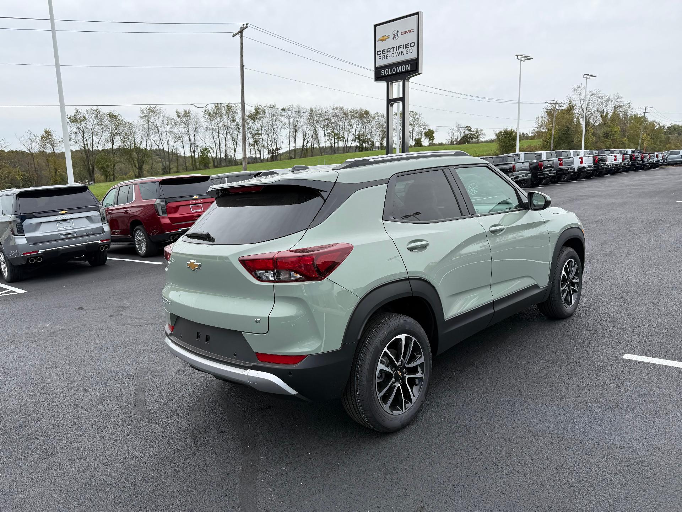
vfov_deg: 56.8
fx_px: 473
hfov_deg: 71.6
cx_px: 341
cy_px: 256
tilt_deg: -9.8
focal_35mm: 24
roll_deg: +0.9
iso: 80
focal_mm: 6.76
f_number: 1.78
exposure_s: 1/1770
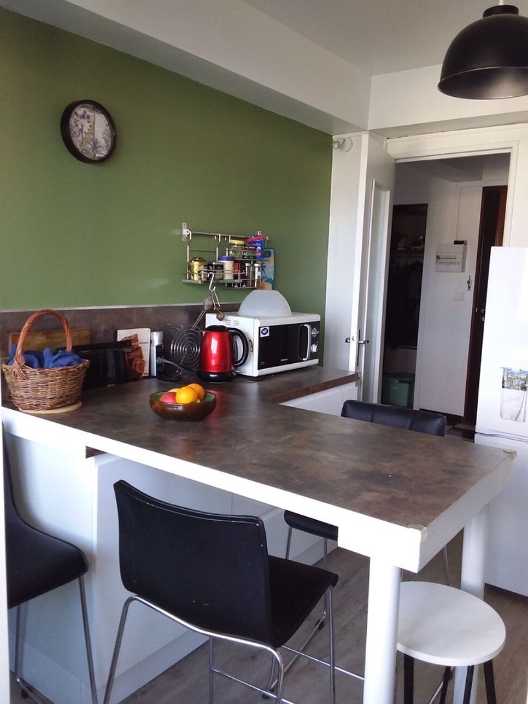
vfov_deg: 61.6
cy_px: 345
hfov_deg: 48.2
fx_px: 589
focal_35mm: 29
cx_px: 263
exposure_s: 1/33
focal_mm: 2.91
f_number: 1.9
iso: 64
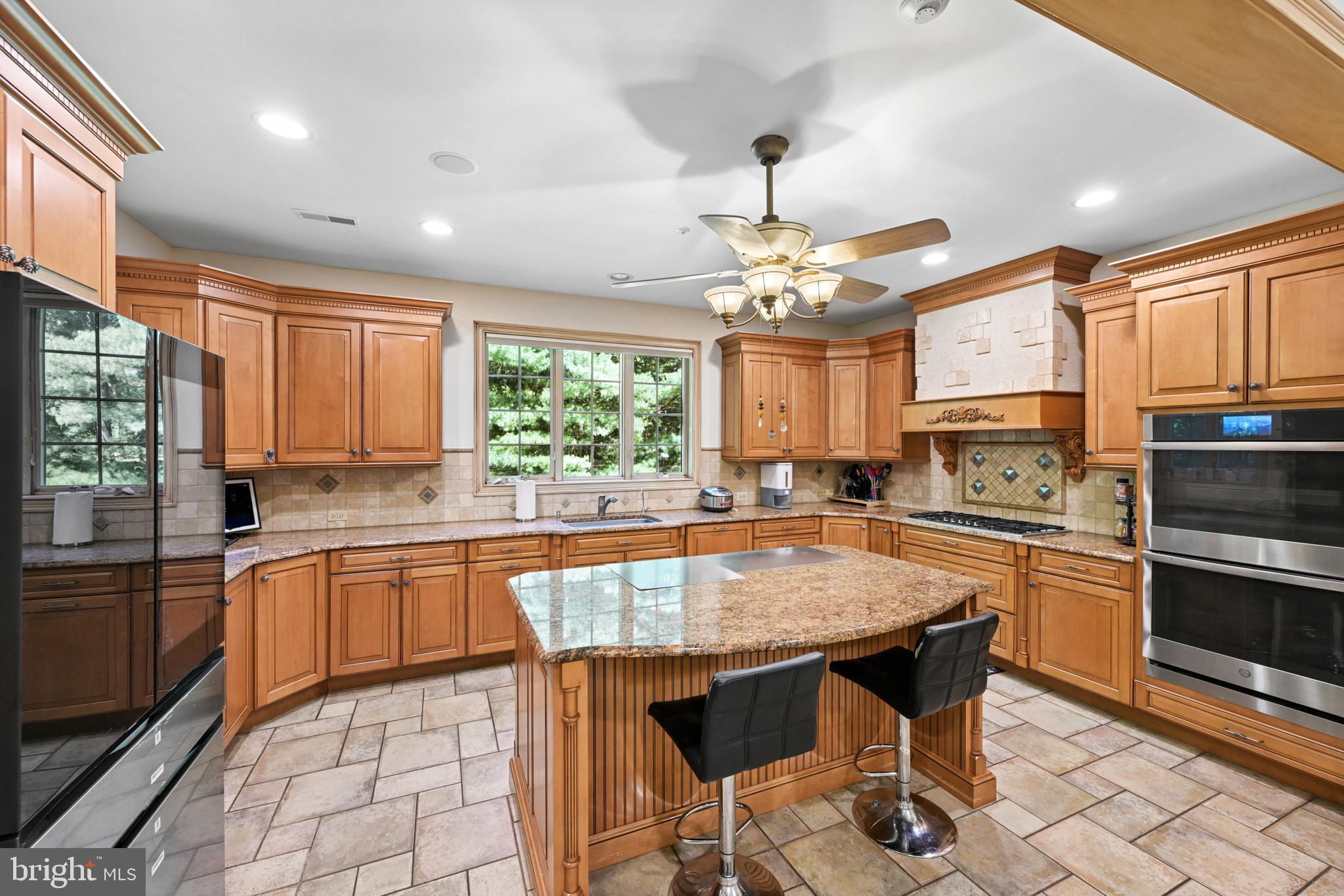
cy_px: 448
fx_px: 523
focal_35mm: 14
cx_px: 672
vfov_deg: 81.2
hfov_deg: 104.3
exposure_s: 1/8
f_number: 8
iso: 400
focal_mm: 14
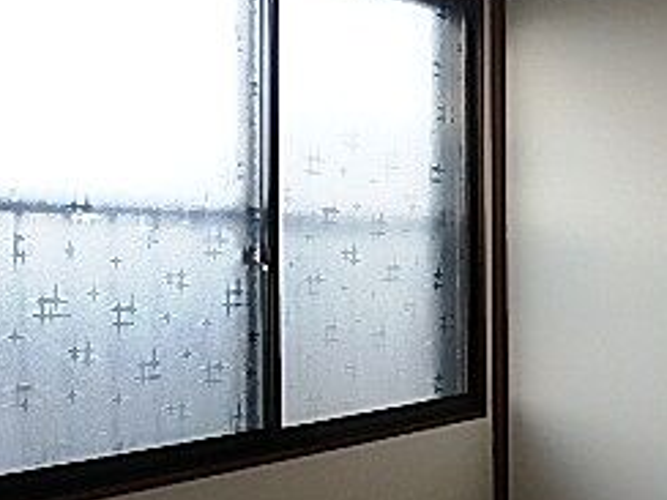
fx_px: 1060
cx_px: 610
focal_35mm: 55
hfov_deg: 33.0
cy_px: 265
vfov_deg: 26.6
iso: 125
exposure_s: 1/80
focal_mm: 3.7
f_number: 3.5
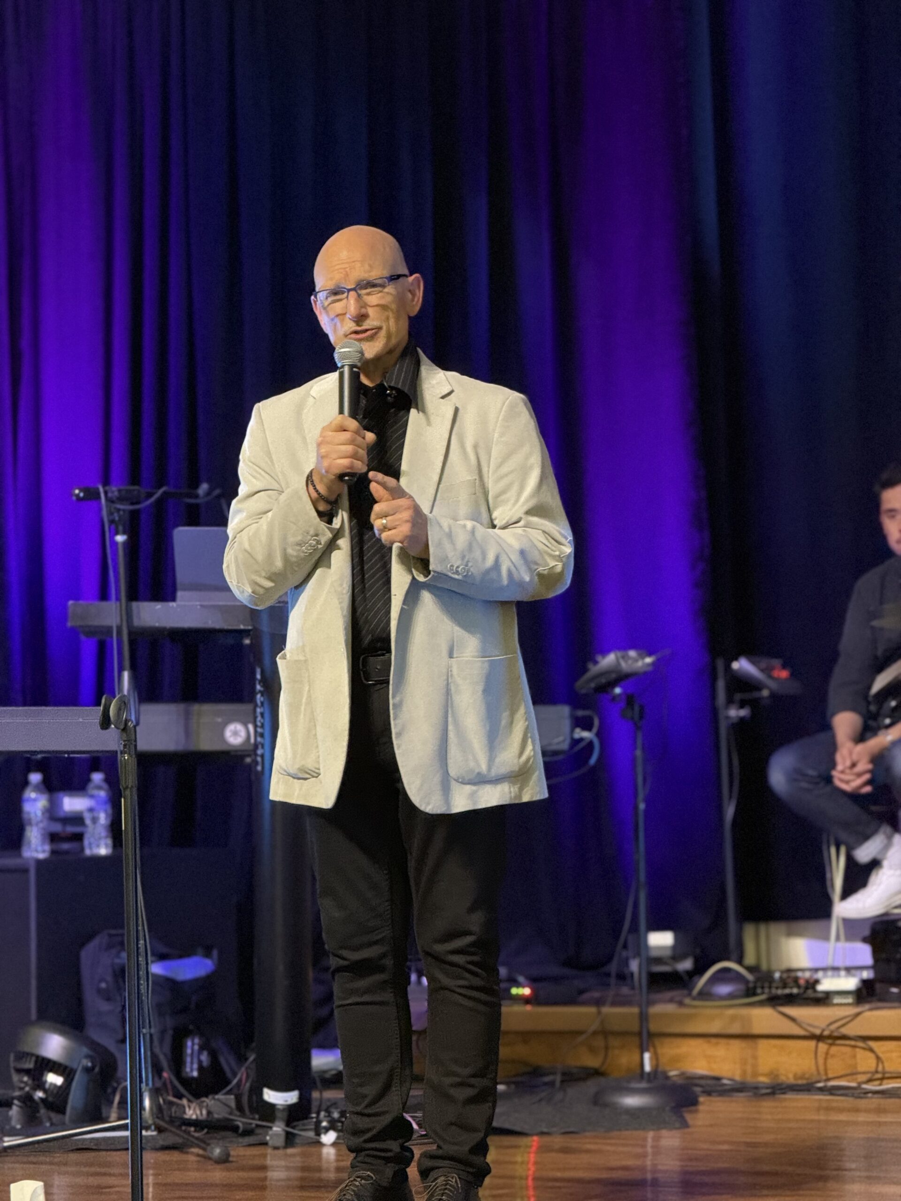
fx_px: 4165
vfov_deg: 16.4
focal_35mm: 120
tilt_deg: +2.4
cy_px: 600
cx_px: 450
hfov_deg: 12.3
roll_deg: +1.9
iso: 640
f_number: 2.8
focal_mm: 15.66
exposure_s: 1/38
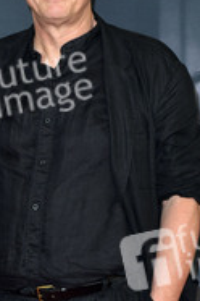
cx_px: 56
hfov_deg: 10.3
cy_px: 172
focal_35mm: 133
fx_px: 1108
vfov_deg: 15.4
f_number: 7.1
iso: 640
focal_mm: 62
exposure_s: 1/250
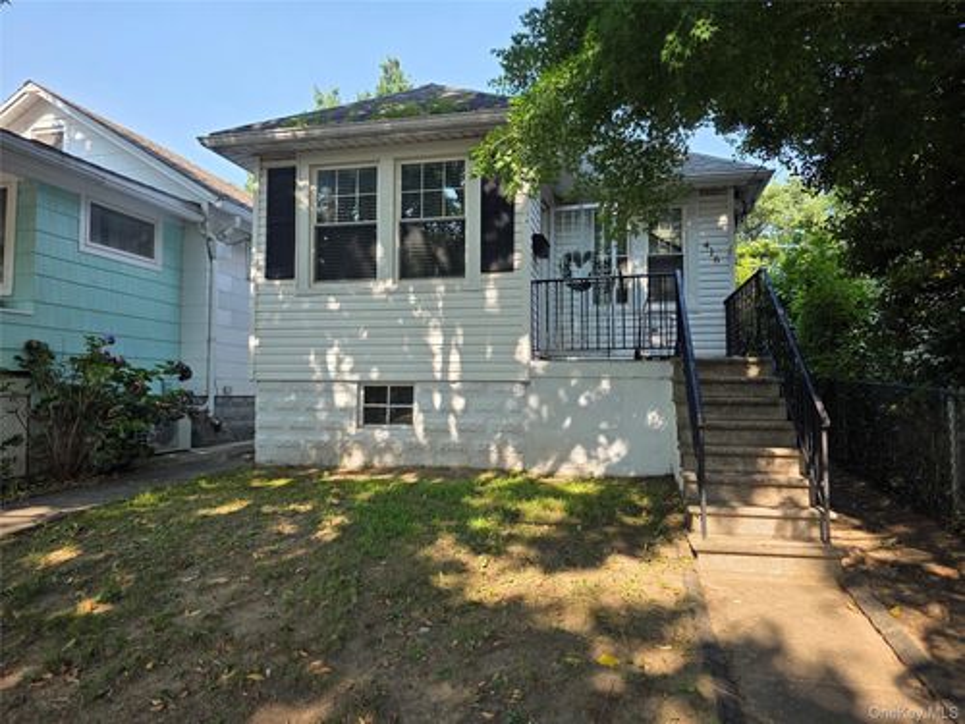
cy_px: 362
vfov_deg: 58.9
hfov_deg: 73.9
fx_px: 641
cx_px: 482
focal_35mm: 23
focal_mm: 6.3
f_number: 1.7
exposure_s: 1/1654
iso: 80
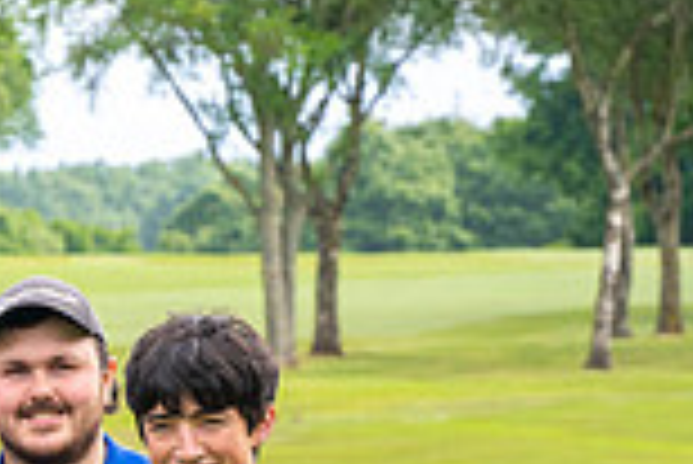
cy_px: 863
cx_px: -472
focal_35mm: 453
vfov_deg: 3.0
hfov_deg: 4.5
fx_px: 8728
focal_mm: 120
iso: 400
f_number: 9
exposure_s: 1/200
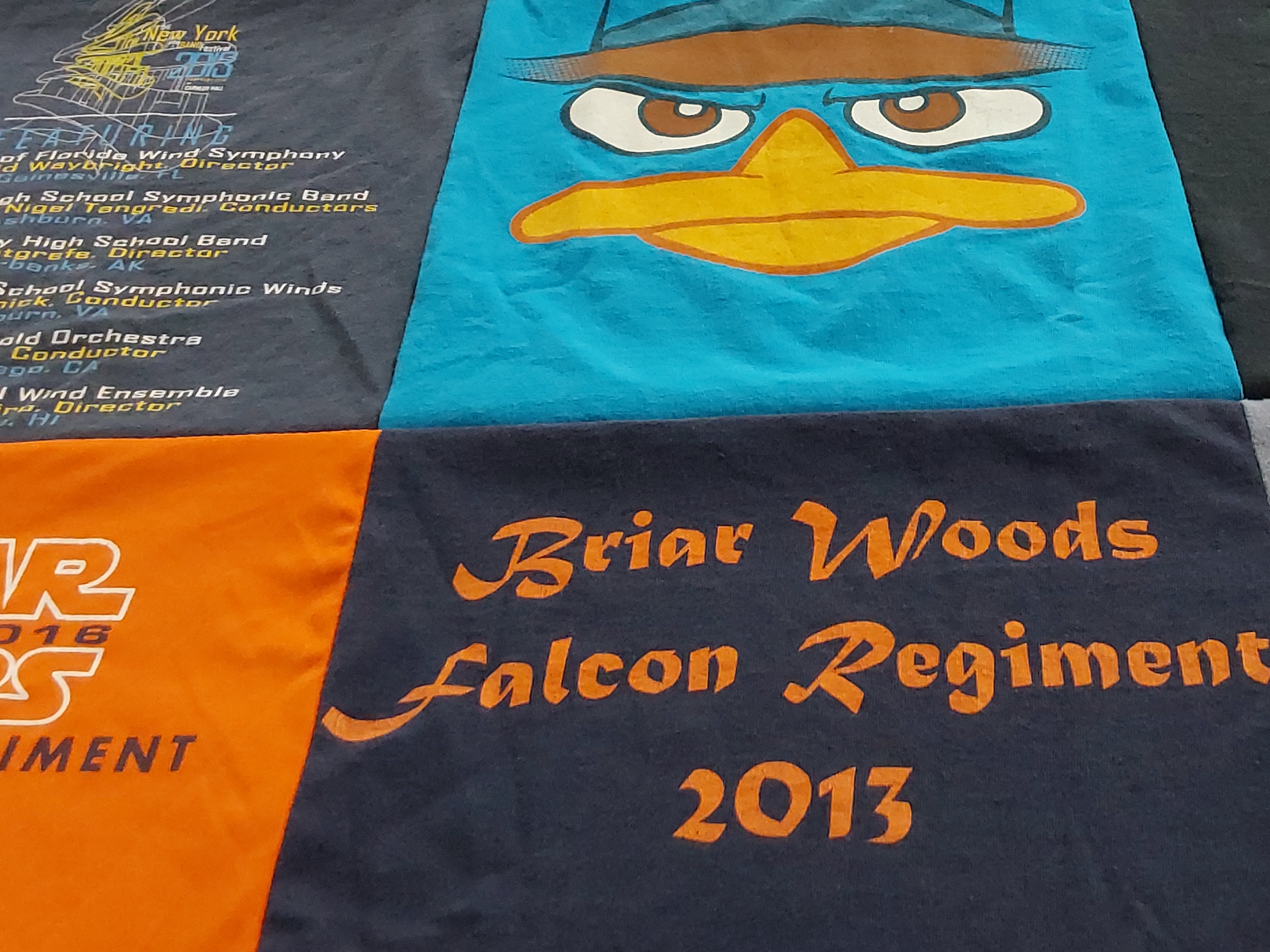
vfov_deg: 28.9
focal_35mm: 49
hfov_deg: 38.4
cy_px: 166
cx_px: 859
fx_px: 1798
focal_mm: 2.91
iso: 160
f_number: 1.9
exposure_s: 1/60
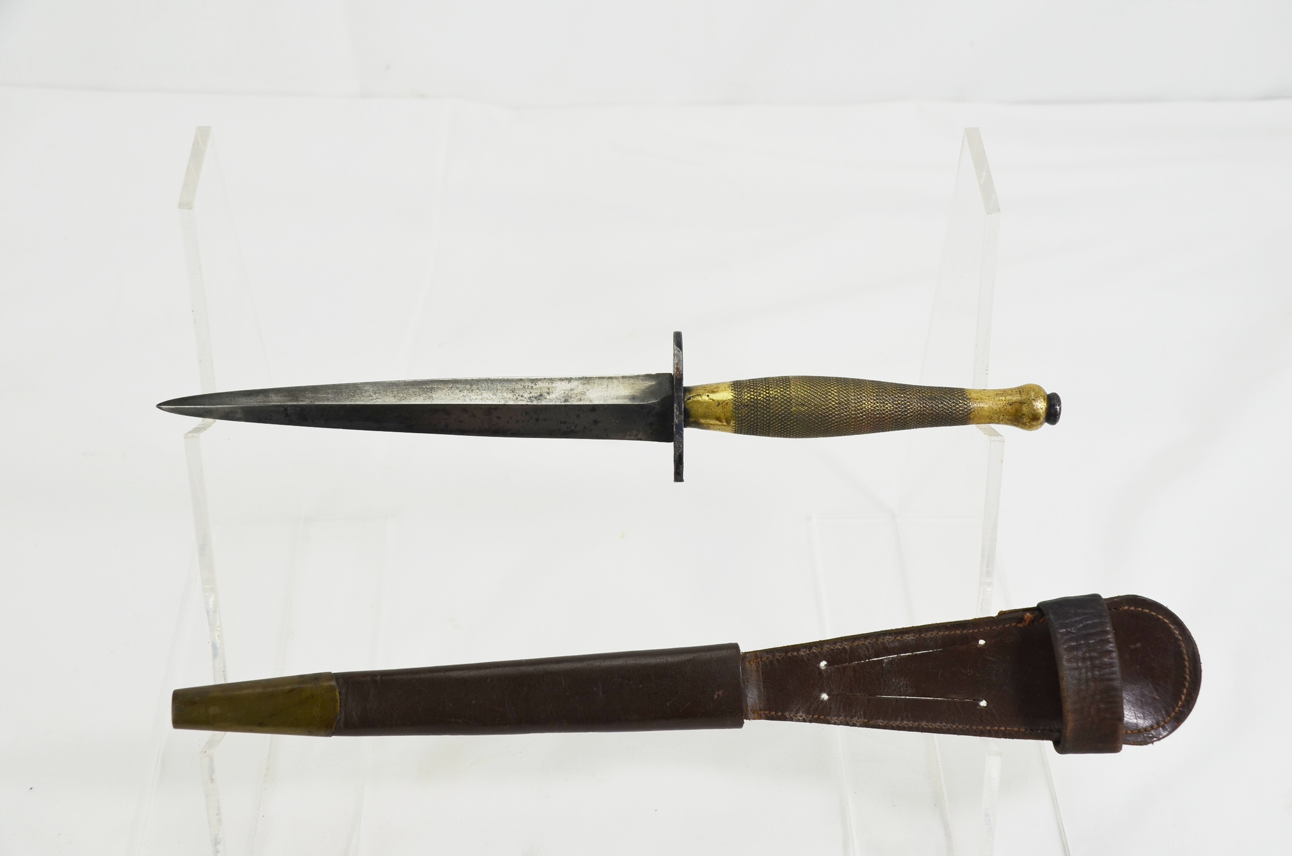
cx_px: 646
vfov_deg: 28.0
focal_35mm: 48
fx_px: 1719
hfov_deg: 41.2
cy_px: 428
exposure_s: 1/160
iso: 200
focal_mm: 32
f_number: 6.3
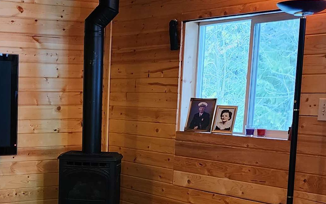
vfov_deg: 17.5
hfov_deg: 27.8
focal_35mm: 72
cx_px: 51
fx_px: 640
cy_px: 220
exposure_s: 1/24
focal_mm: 6.4
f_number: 1.8
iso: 640
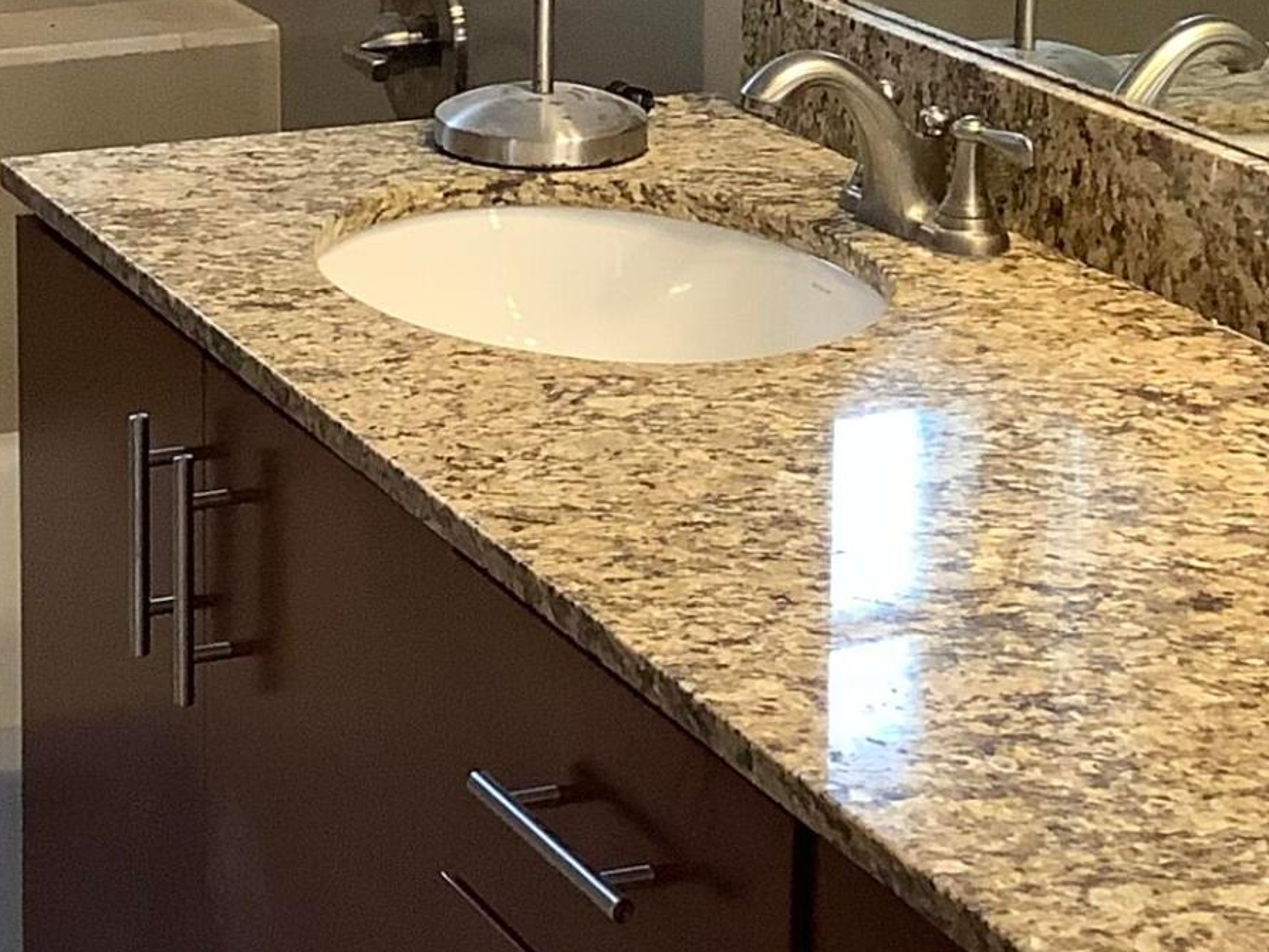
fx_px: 3666
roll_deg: -1.0
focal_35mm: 100
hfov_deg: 19.5
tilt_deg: -12.0
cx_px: 274
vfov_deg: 14.5
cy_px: -51
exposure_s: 1/60
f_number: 2.4
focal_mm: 3.3
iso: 160
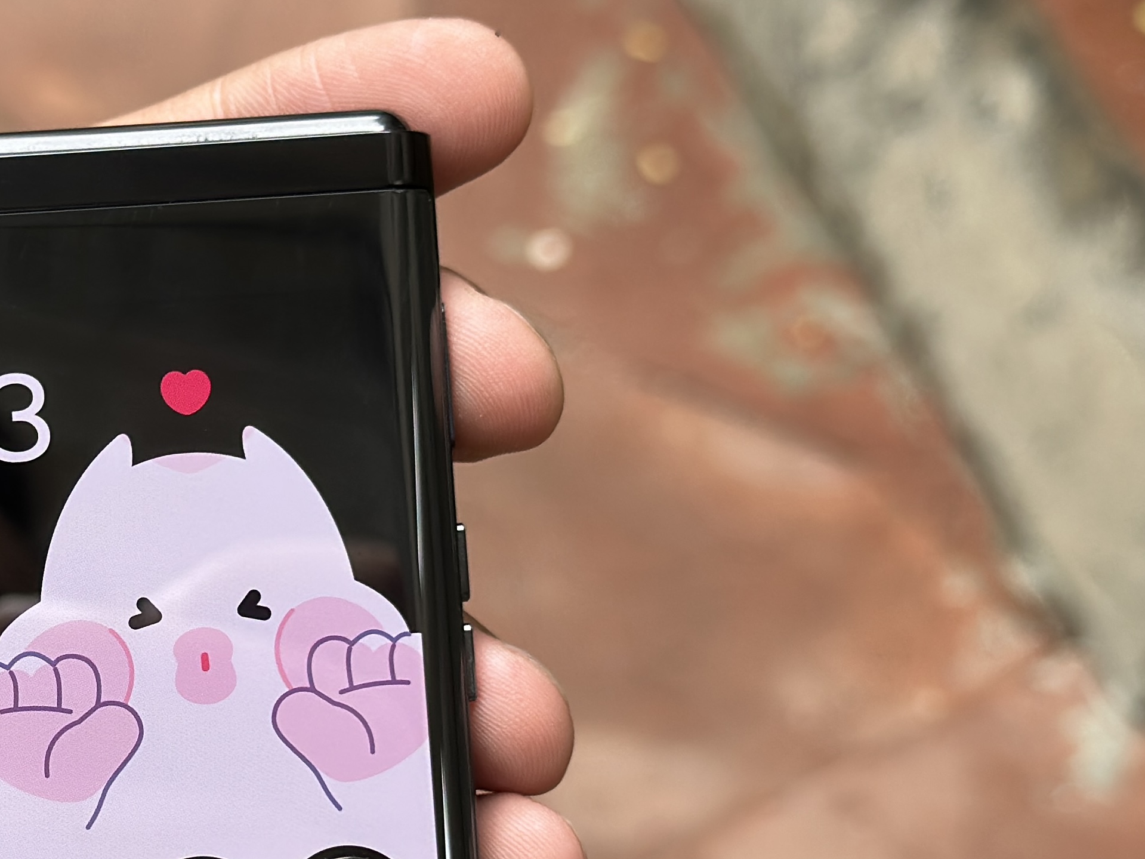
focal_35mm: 91
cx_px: 61
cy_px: 650
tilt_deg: -50.9
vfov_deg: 16.2
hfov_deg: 21.0
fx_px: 3010
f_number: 1.78
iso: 100
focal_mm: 6.86
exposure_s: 1/143
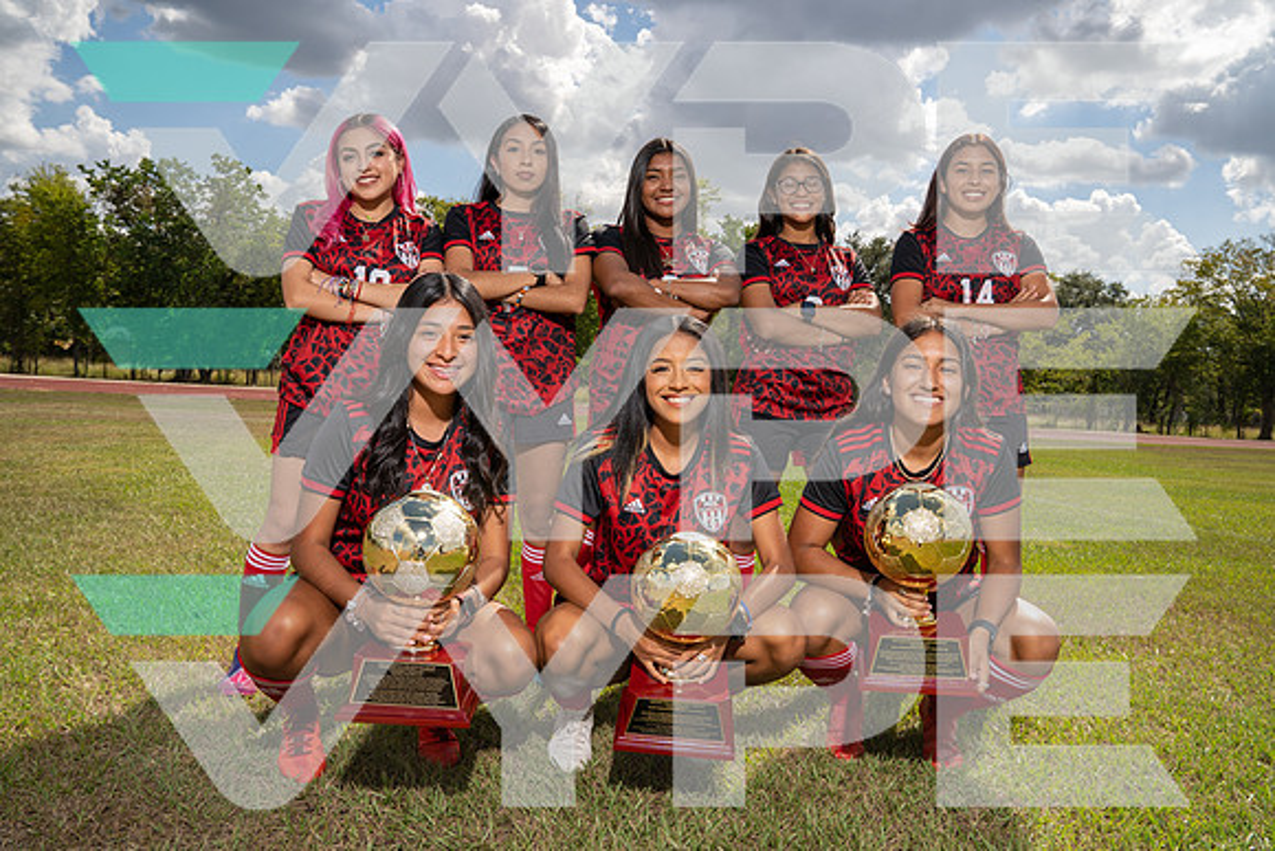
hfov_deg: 65.5
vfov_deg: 46.4
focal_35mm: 28
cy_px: 426
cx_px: 638
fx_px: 992
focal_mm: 28
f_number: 8
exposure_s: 1/250
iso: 100
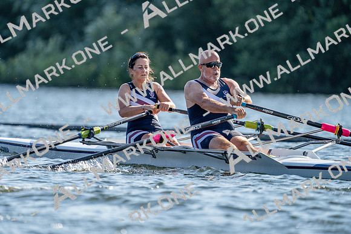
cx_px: 176
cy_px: 117
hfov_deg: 3.7
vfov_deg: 2.5
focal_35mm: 559
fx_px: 5451
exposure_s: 1/1600
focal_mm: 559
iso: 400
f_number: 6.3
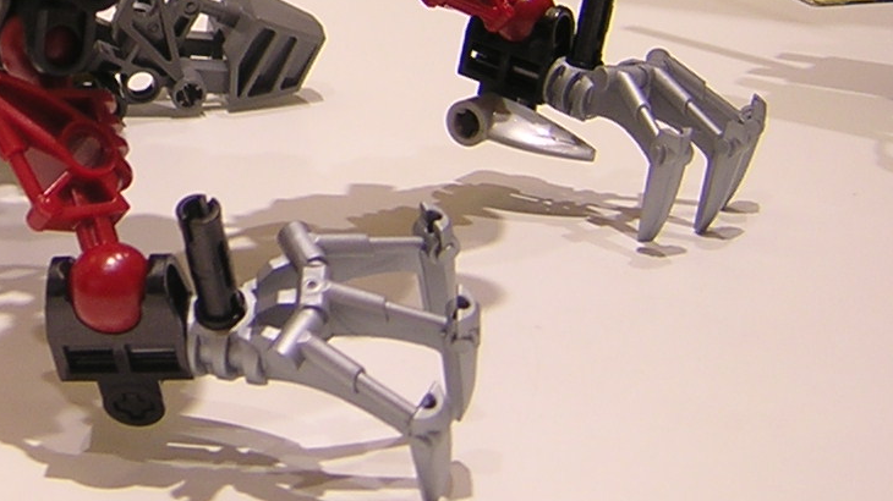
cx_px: -26
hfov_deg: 23.6
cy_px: -115
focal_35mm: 86
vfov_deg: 13.6
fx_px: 2036
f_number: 2.6
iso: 100
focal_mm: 4.7
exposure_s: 1/52.9
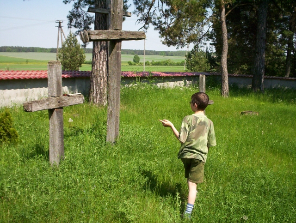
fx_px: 326
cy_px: 112
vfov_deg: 37.9
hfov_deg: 48.9
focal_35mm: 38
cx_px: 148
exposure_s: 1/525
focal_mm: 4.99
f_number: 4.5
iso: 100
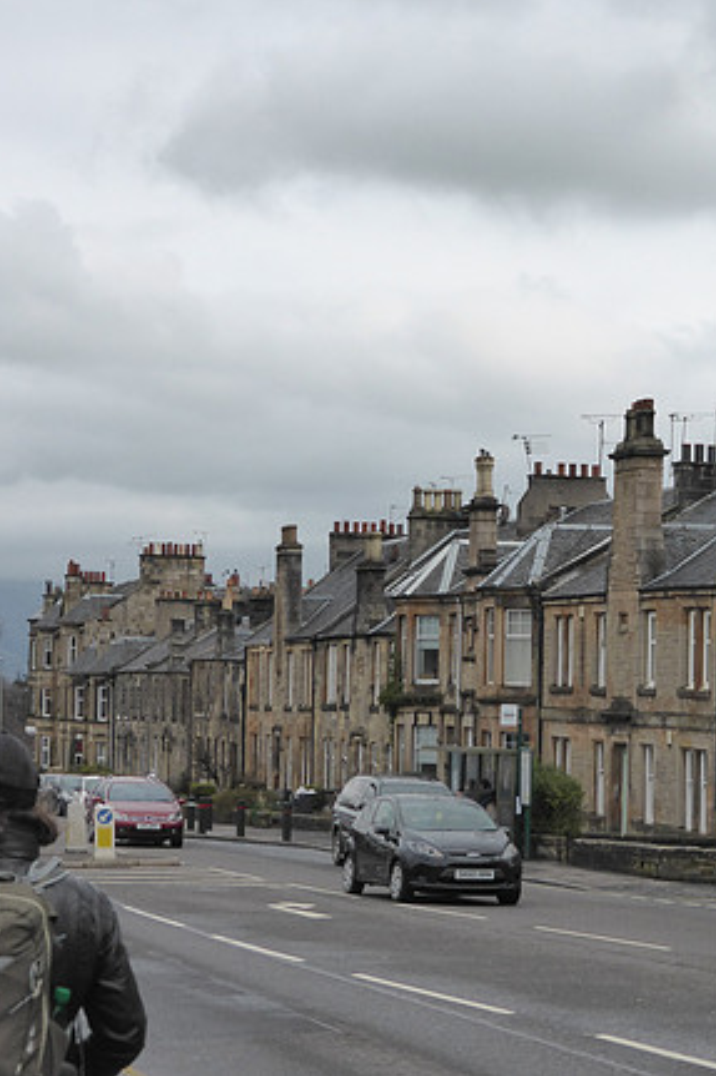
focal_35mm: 91
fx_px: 2717
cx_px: 716
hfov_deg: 14.8
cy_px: 536
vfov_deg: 22.4
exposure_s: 1/800
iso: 200
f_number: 4.8
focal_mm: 11
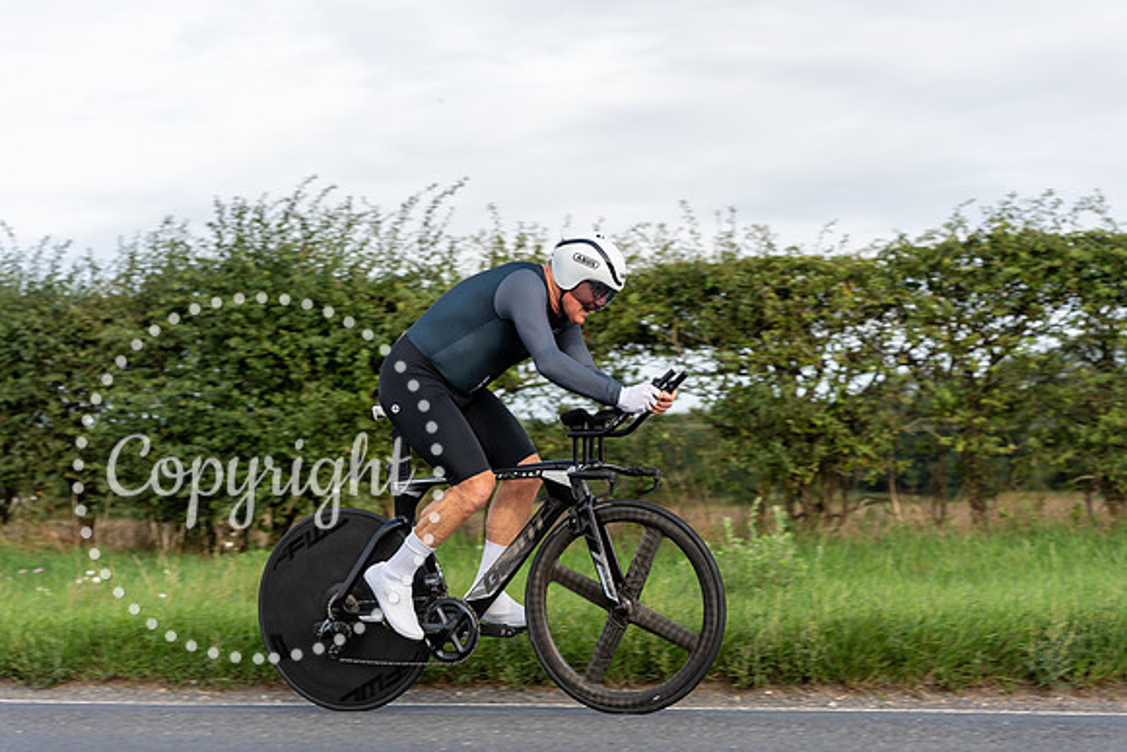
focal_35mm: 78
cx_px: 564
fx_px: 2427
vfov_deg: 17.6
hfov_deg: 26.1
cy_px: 376
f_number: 4
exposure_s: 1/640
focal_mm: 74
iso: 160
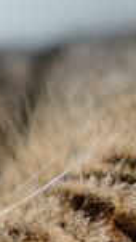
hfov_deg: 3.9
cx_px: -317
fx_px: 1929
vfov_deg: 7.1
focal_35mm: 301
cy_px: 248
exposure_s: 1/125
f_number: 1.8
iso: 800
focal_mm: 50
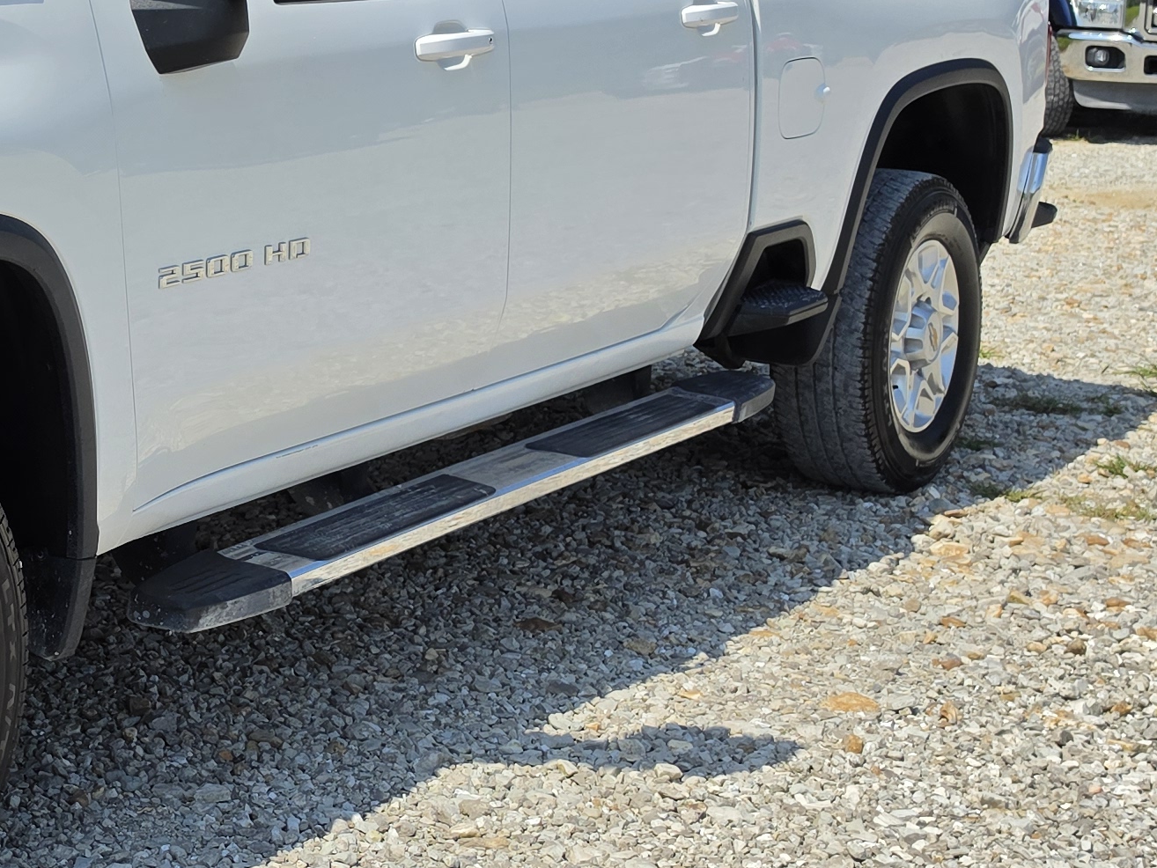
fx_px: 2340
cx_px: -43
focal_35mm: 70
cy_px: 165
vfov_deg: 20.8
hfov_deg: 26.1
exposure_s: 1/7939
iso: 50
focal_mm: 6.5
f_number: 1.4
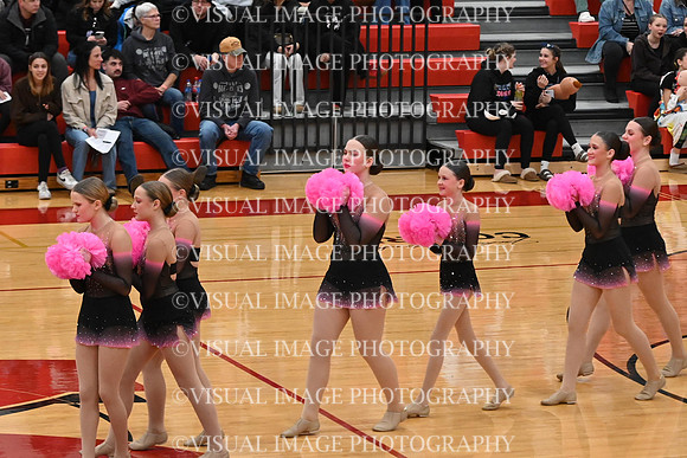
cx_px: 344
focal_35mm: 168
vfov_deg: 8.2
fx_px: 3207
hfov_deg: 12.2
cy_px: 229
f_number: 4
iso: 8000
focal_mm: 112
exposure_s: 1/400
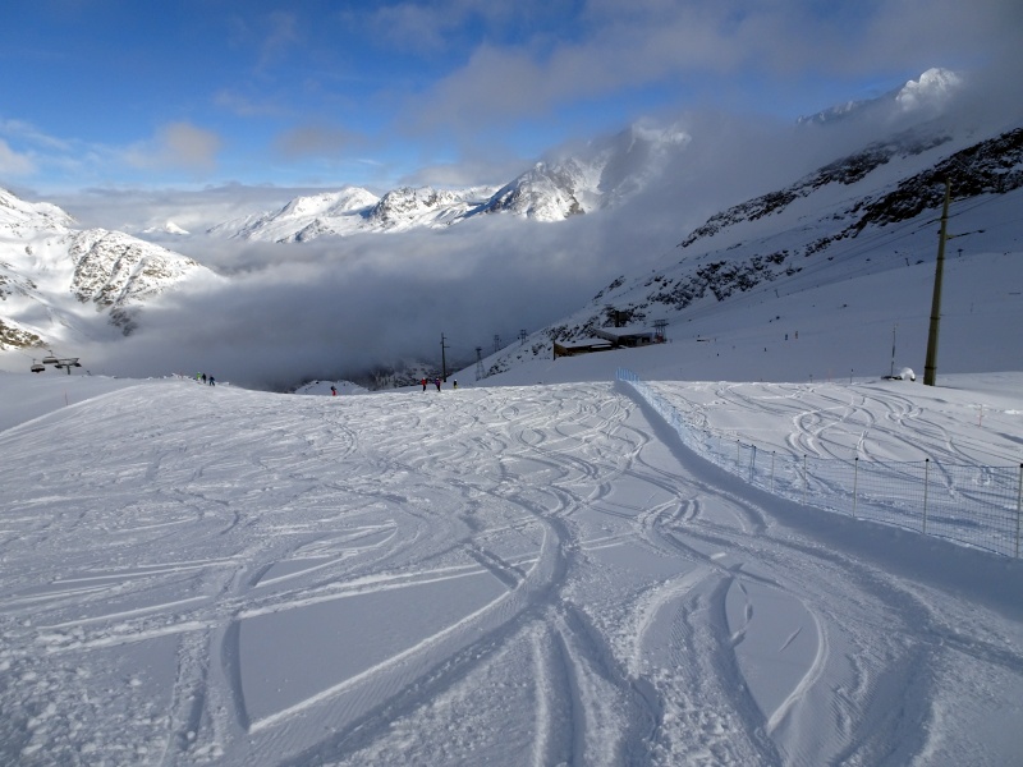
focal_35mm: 24
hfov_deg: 71.6
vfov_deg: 56.8
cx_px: 512
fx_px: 709
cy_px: 384
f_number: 3.5
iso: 80
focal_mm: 4.1
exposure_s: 1/2000
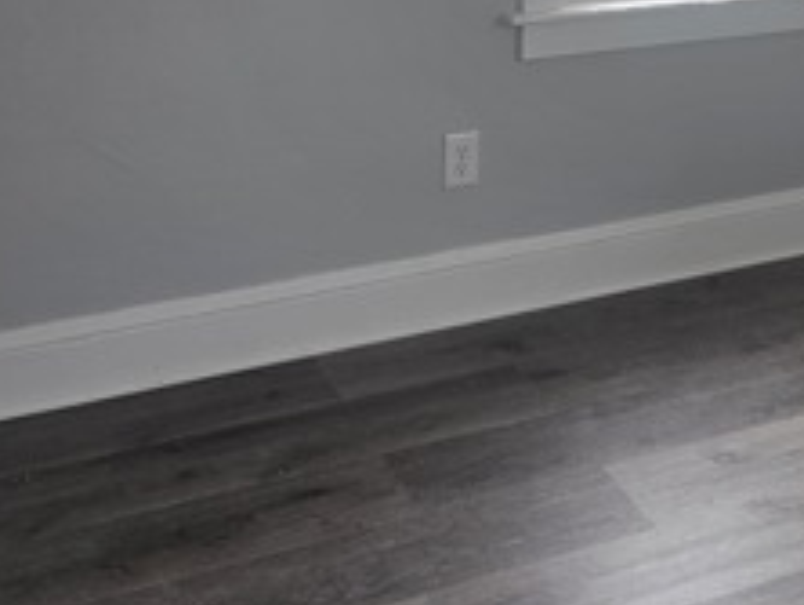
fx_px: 1604
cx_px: 762
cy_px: -4
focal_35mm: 69
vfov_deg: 20.6
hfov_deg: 26.9
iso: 200
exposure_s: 1/120
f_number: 1.7
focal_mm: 6.3
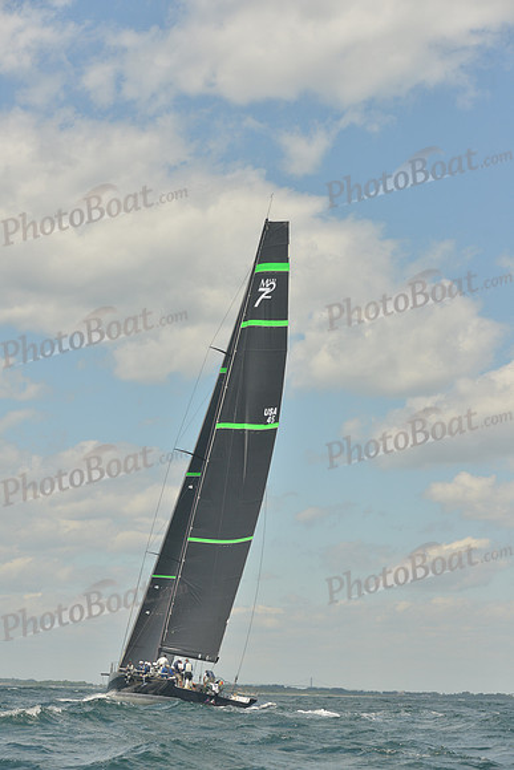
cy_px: 385
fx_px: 1669
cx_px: 257
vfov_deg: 26.0
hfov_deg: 17.5
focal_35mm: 78
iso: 400
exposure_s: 1/800
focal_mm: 78
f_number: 6.3
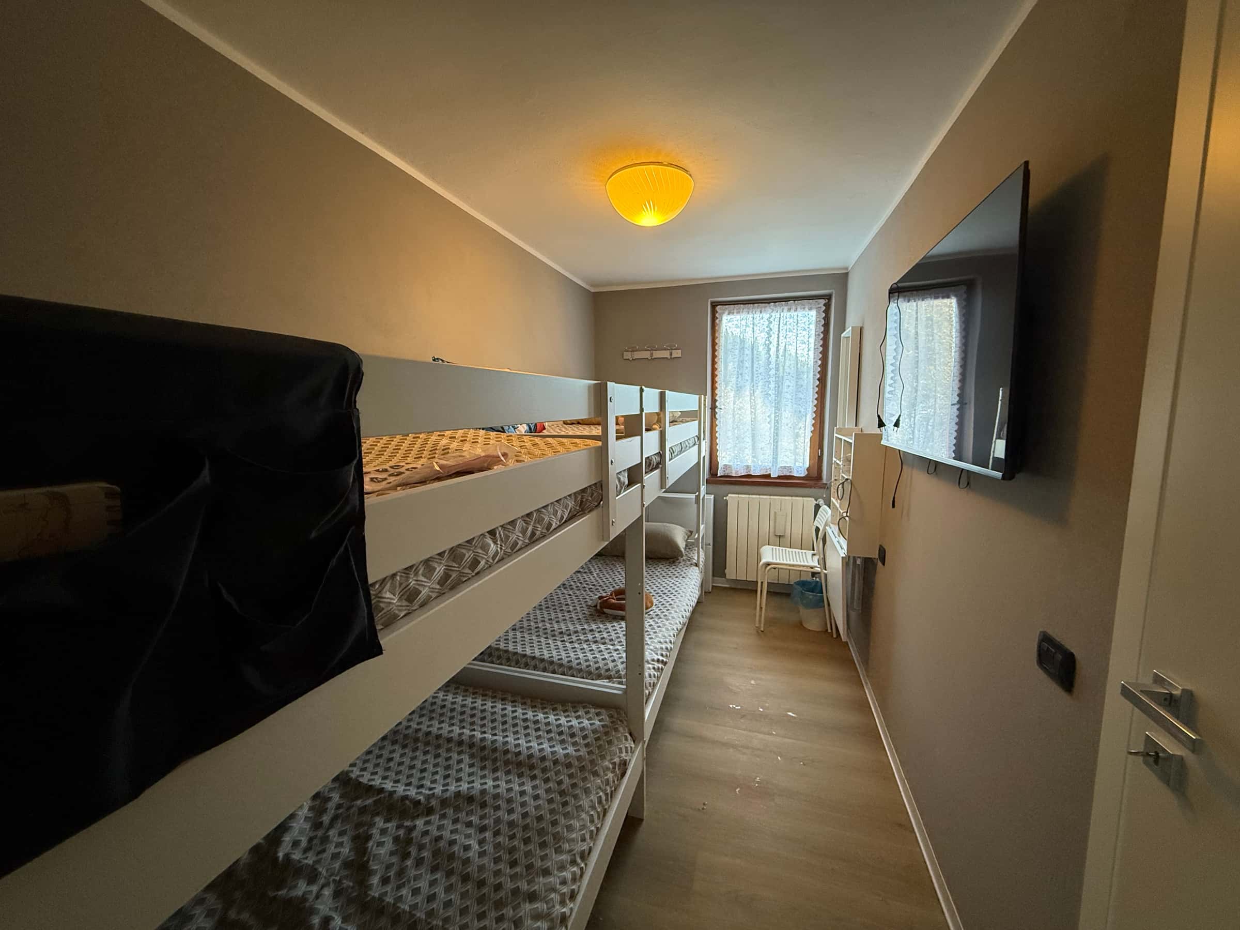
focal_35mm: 14
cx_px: 620
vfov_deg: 85.7
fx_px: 502
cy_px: 465
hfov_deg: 102.1
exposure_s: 1/100
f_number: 2.2
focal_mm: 2.22
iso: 320
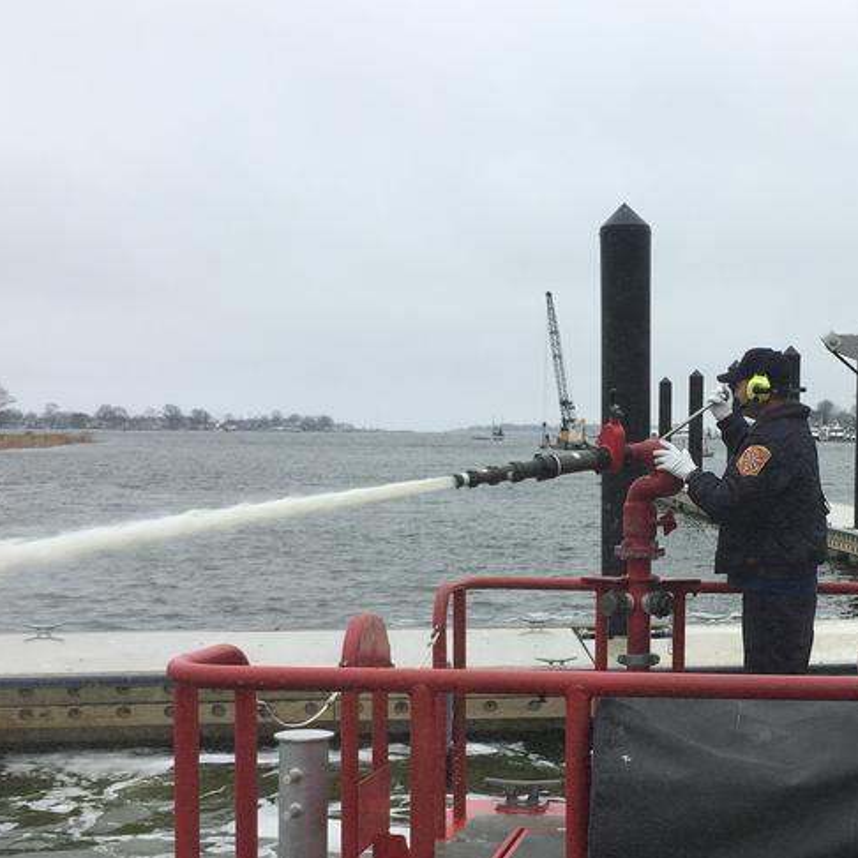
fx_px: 1514
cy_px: 588
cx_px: 673
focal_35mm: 54
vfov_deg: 31.3
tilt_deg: -5.3
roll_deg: -1.0
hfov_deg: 30.9
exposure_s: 1/864
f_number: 2.2
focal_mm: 4.15
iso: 25
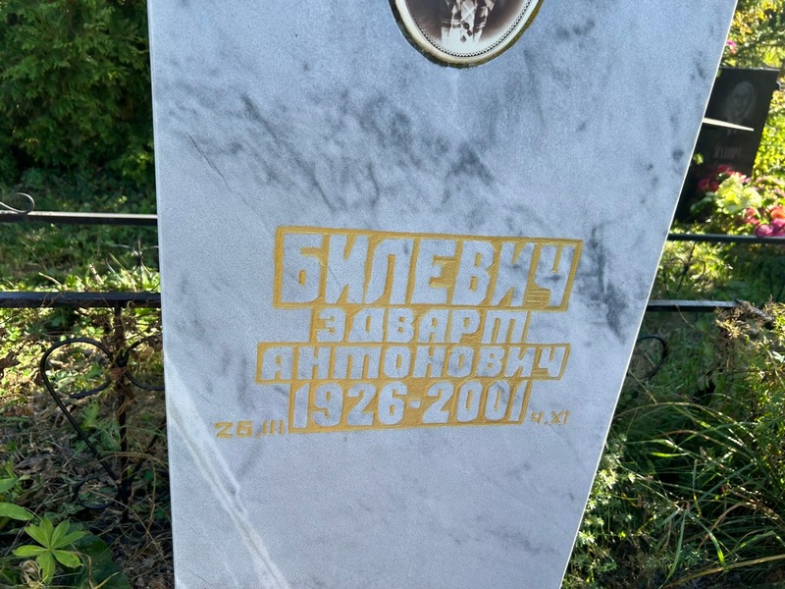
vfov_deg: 53.1
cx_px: 392
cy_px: 294
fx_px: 590
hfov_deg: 67.3
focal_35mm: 26
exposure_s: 1/887
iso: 50
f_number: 1.5
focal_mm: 5.7
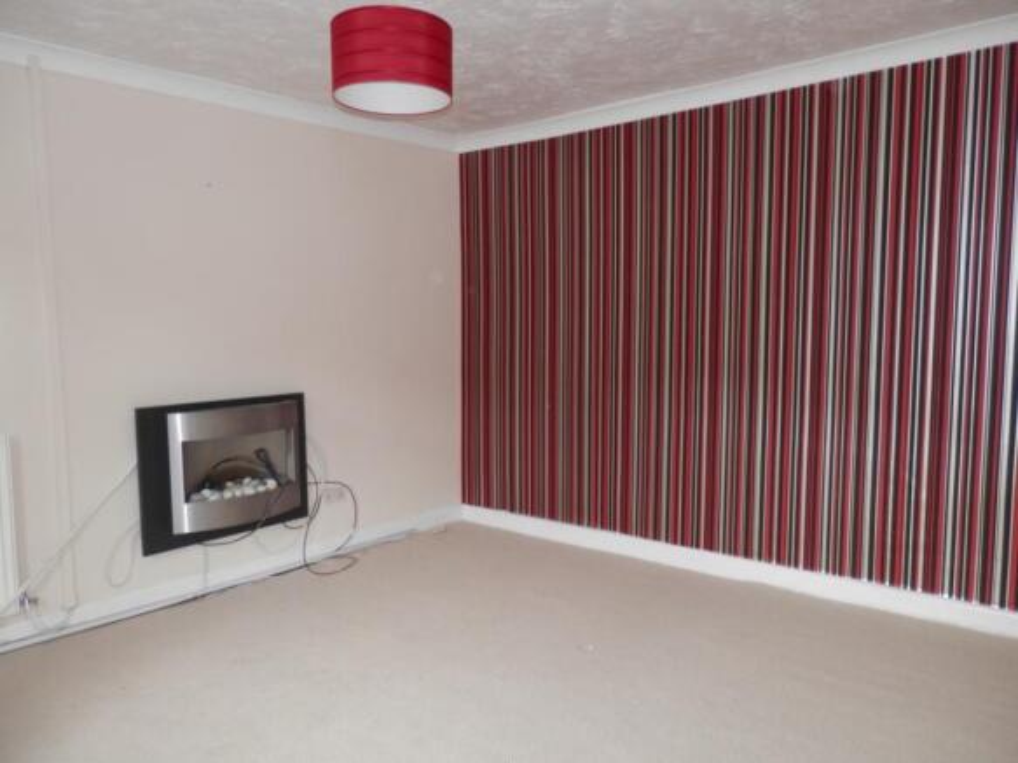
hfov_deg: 69.4
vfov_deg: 54.9
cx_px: 509
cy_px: 382
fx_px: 735
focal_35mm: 25
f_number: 3
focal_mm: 4.5
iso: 100
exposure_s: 1/30
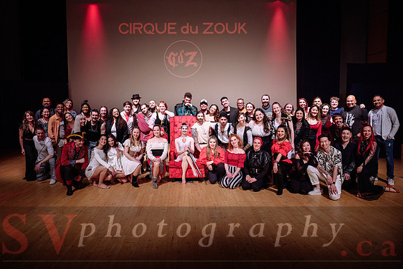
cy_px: 127
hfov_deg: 68.6
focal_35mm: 26
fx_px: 295
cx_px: 190
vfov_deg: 49.0
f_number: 4.5
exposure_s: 1/125
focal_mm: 24
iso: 2000
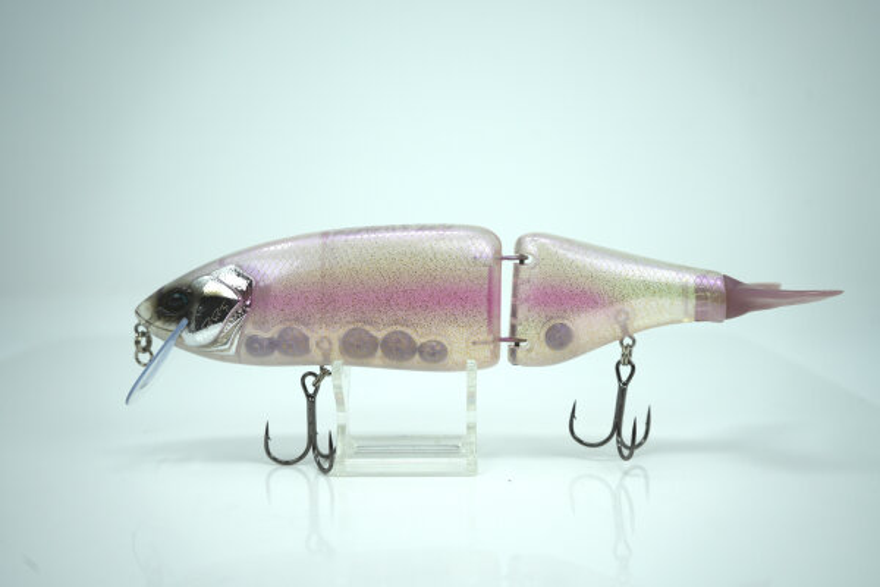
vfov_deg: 37.9
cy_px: 294
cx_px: 440
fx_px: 855
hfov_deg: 54.4
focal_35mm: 35
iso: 160
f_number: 5.6
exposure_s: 1/250
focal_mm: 35
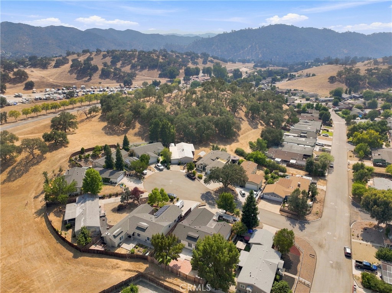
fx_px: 272
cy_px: 146
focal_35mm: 24
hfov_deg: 71.6
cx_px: 196
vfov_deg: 56.8
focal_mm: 12.3
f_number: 2.8
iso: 130
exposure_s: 1/3200
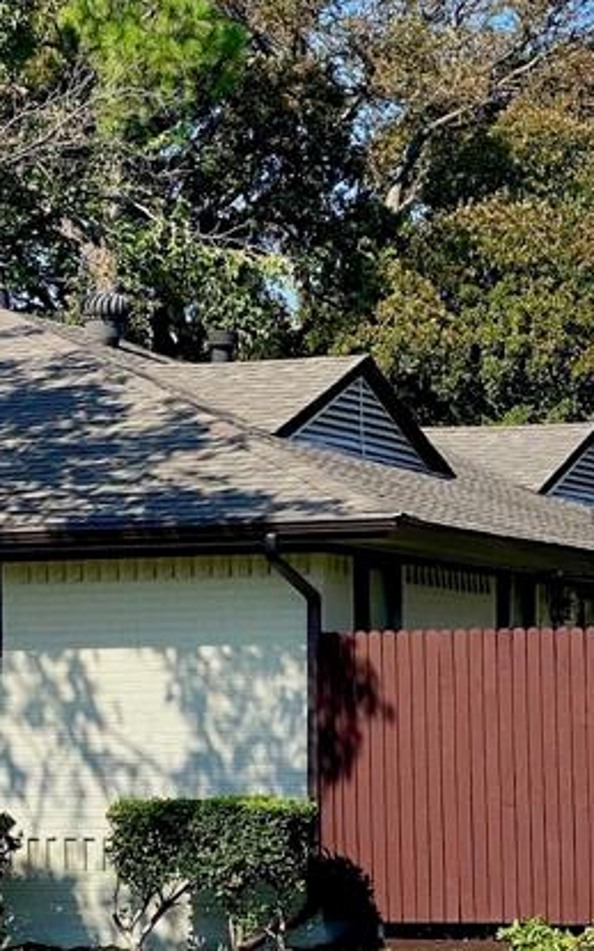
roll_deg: -0.5
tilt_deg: +2.0
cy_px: 621
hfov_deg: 9.6
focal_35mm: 136
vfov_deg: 15.3
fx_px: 3526
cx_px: 234
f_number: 2
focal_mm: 6
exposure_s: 1/1295
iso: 20
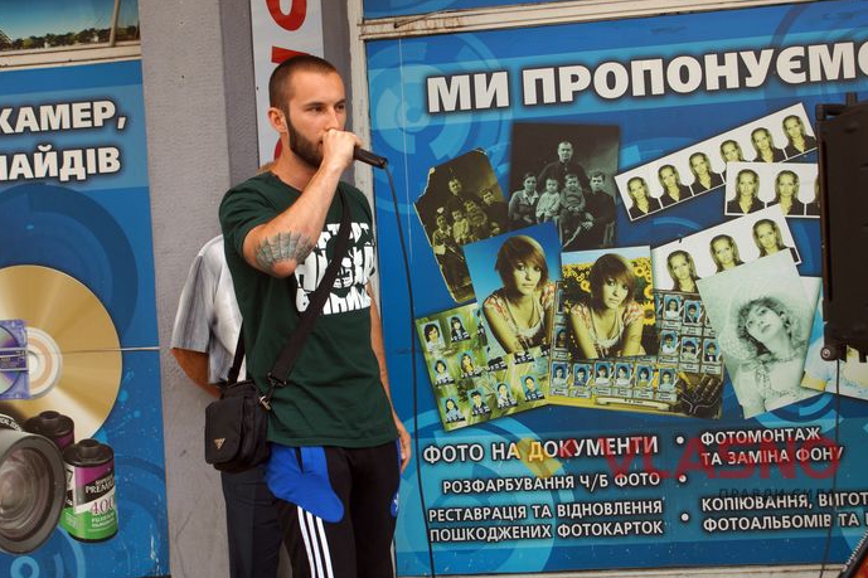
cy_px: 288
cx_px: 435
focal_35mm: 69
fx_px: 1651
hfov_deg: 29.5
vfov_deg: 19.9
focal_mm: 45
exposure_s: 1/160
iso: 160
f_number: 5.6
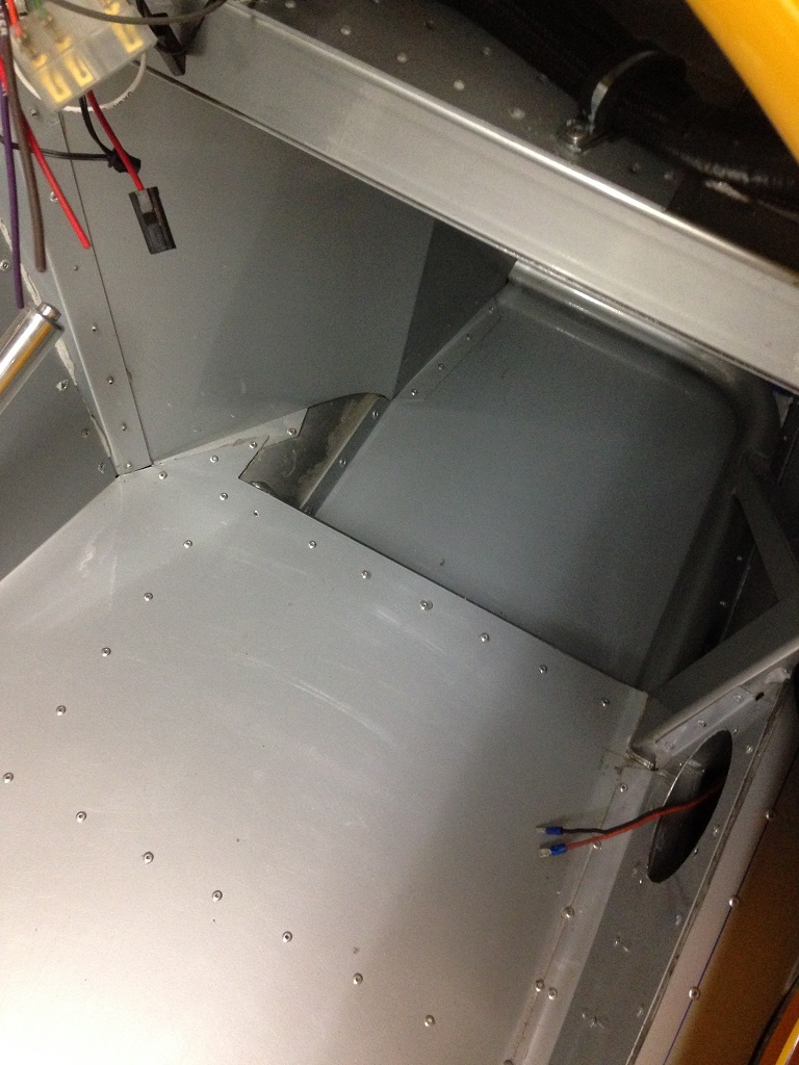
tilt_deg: -58.4
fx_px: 1016
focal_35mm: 33
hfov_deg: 42.9
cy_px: 532
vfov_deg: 55.4
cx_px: 400
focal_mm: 4.12
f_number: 2.4
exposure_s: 1/20
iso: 400
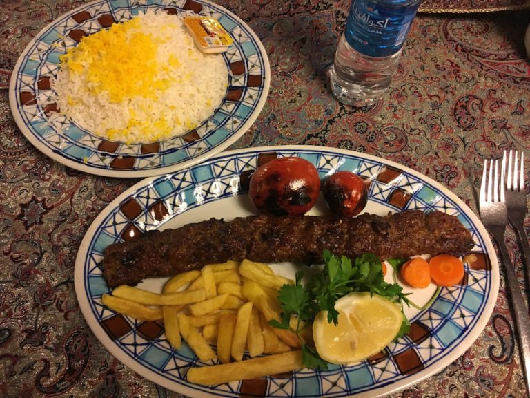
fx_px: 444
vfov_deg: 48.2
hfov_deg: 61.7
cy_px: 199
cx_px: 265
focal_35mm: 29
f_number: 2.2
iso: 200
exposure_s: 1/33
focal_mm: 4.15
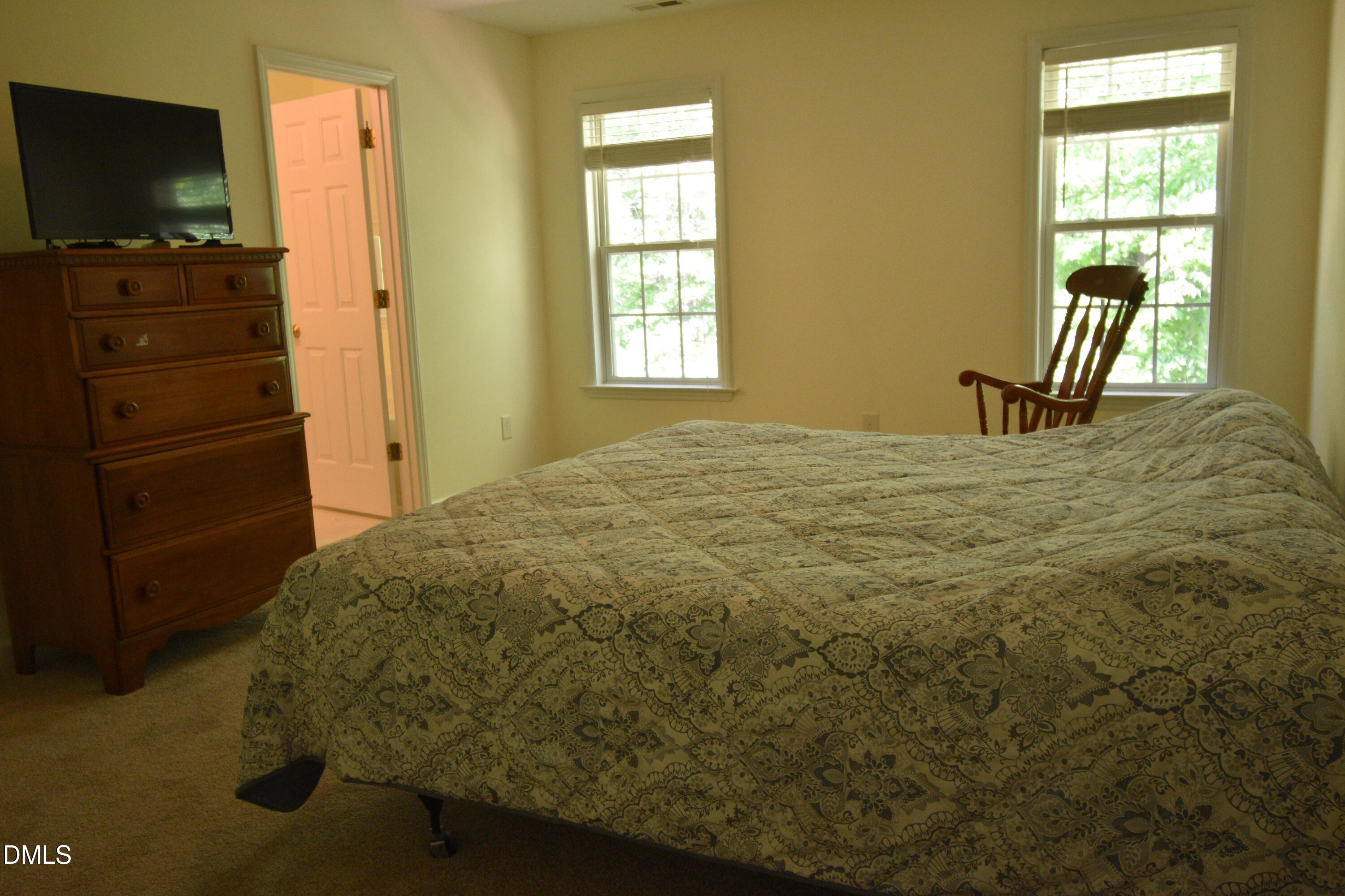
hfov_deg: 61.9
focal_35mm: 30
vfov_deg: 43.6
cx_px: 672
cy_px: 448
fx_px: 1121
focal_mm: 20
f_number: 5.6
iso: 1600
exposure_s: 1/60
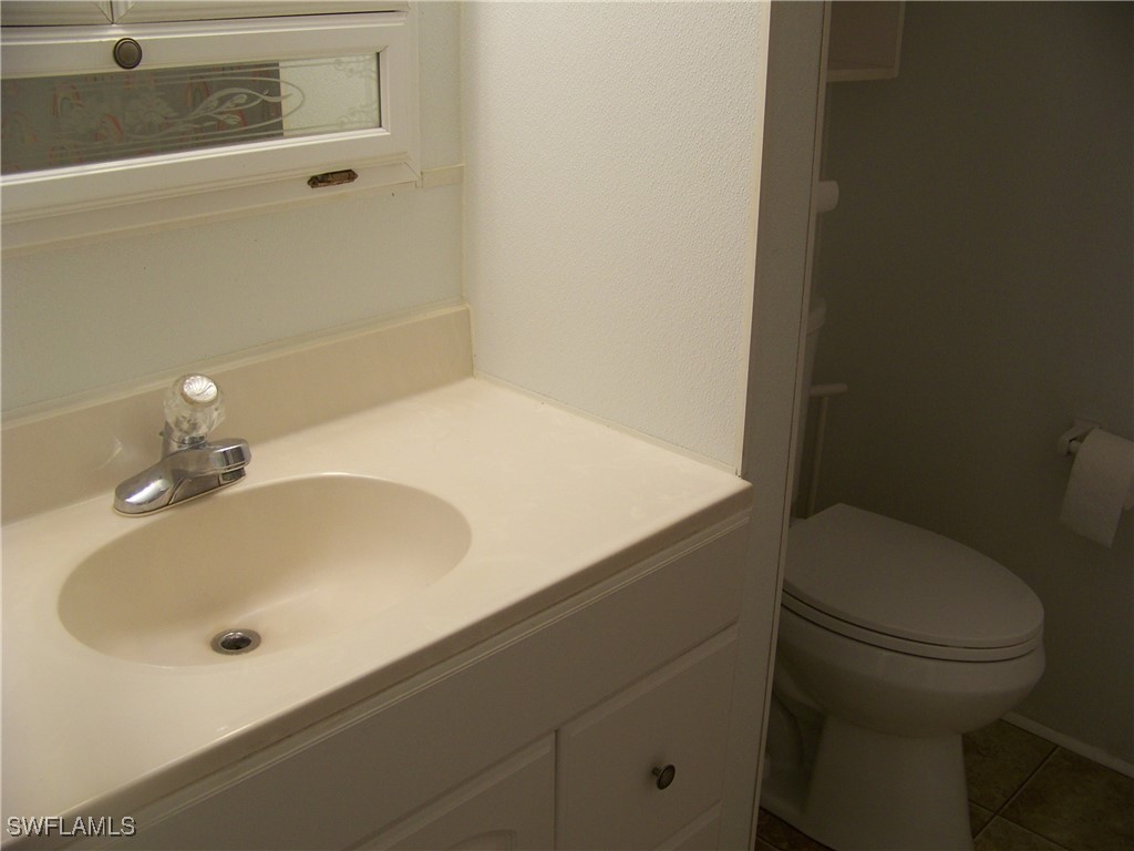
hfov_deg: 51.4
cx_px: 567
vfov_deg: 39.7
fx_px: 1179
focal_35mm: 36
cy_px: 426
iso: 100
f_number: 2.8
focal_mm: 5.85
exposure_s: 1/30
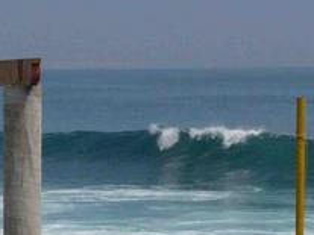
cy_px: 129
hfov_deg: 10.7
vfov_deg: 8.1
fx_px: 1659
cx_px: 27
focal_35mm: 183
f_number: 8
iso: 200
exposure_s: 1/2000
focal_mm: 11.5
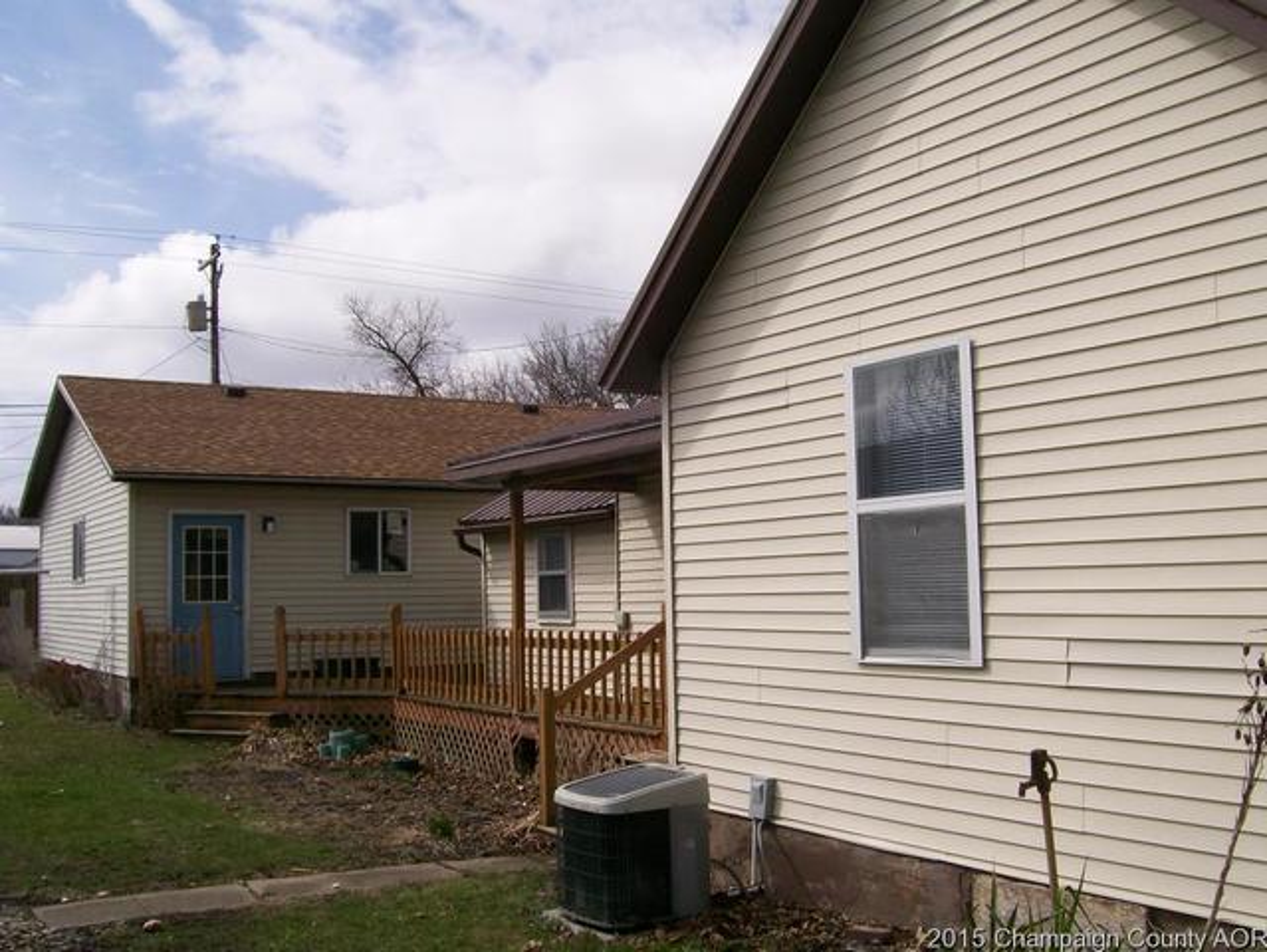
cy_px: 476
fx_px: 1318
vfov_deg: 39.7
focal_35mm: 36
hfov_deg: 51.3
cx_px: 634
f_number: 4.8
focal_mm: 6
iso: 80
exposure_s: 1/1110
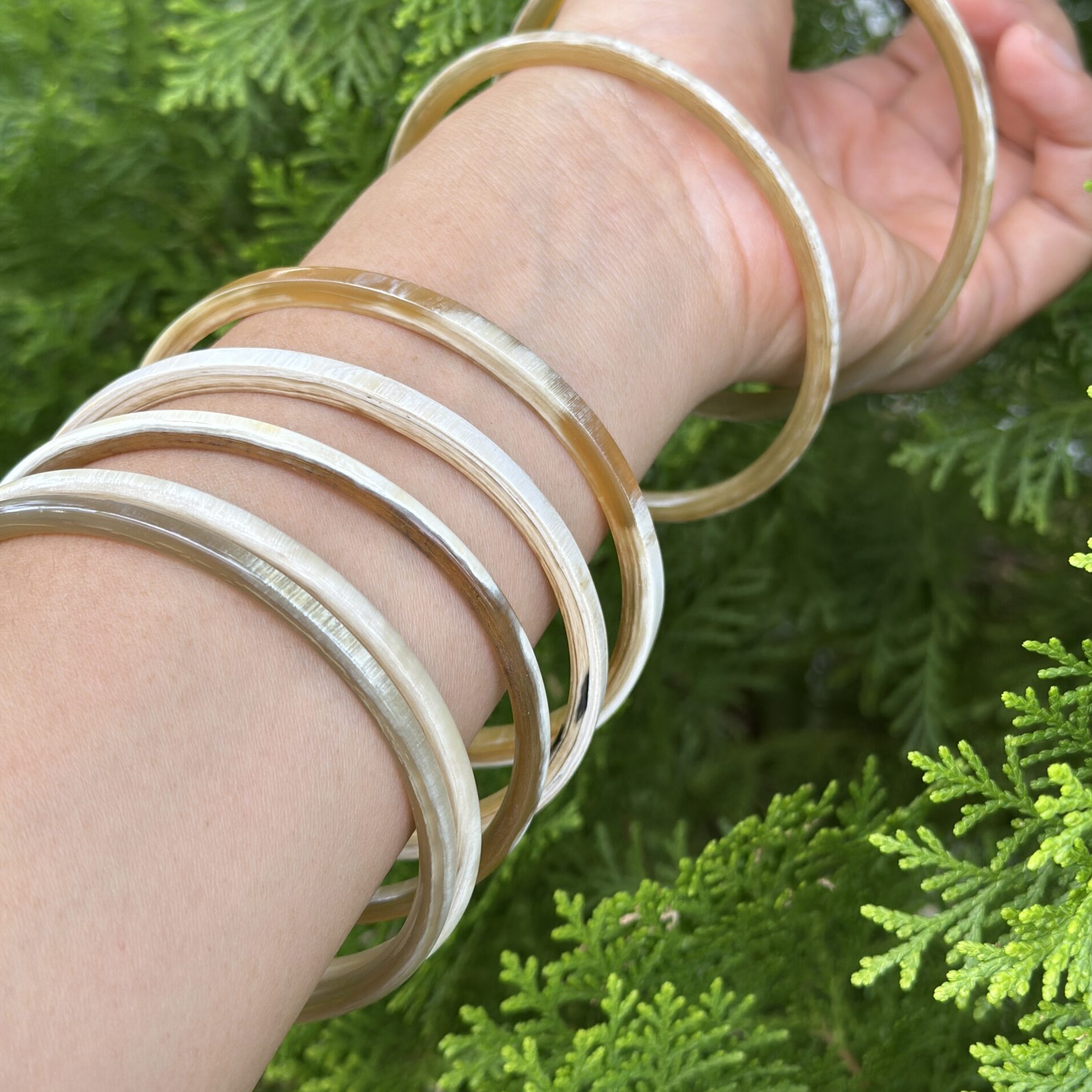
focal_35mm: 57
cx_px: 545
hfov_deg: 30.0
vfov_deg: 30.0
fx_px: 2034
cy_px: 442
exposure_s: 1/213
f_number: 1.78
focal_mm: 6.86
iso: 80
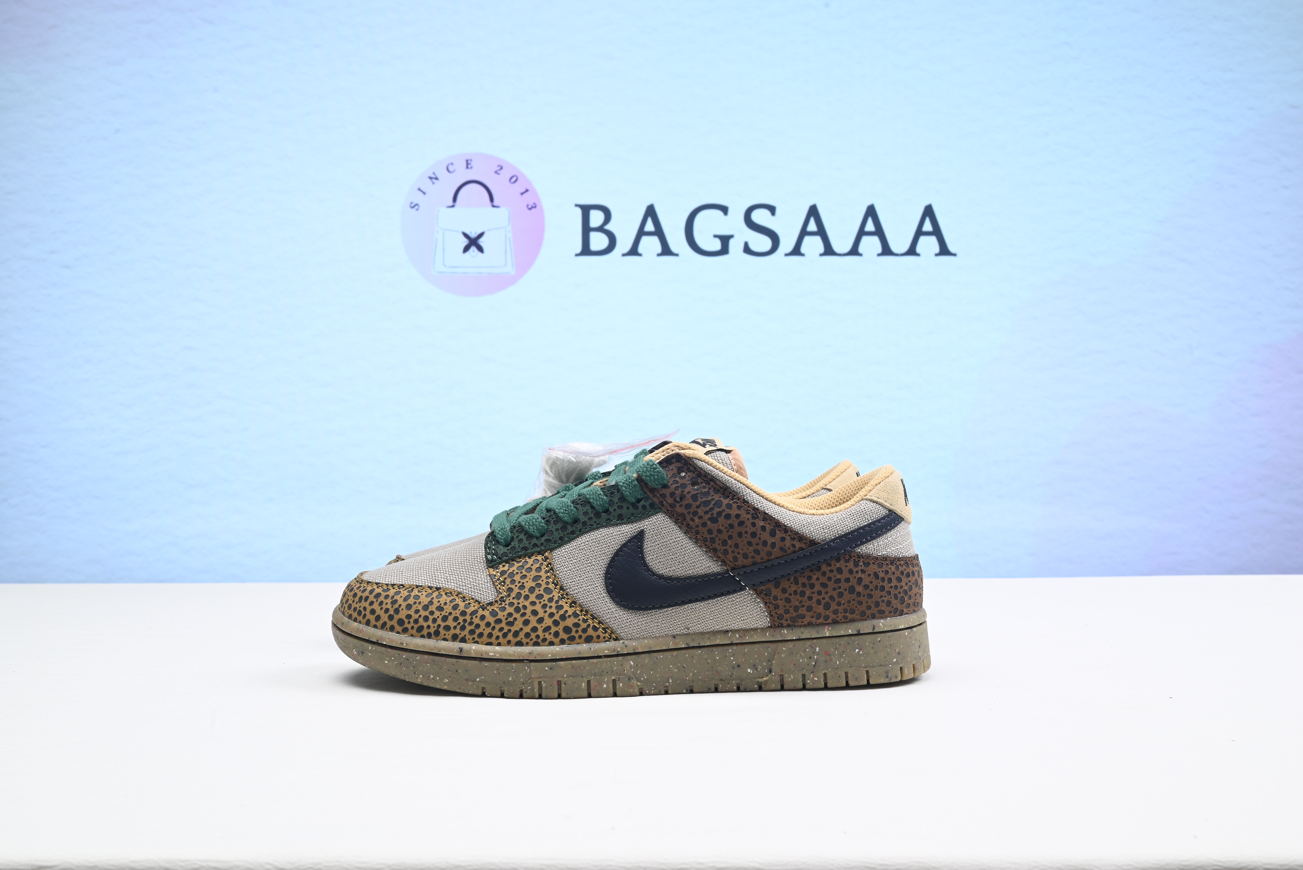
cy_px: 435
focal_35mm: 36
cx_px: 652
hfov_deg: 53.1
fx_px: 1303
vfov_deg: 36.9
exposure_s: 1/2
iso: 100
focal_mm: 36
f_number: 16
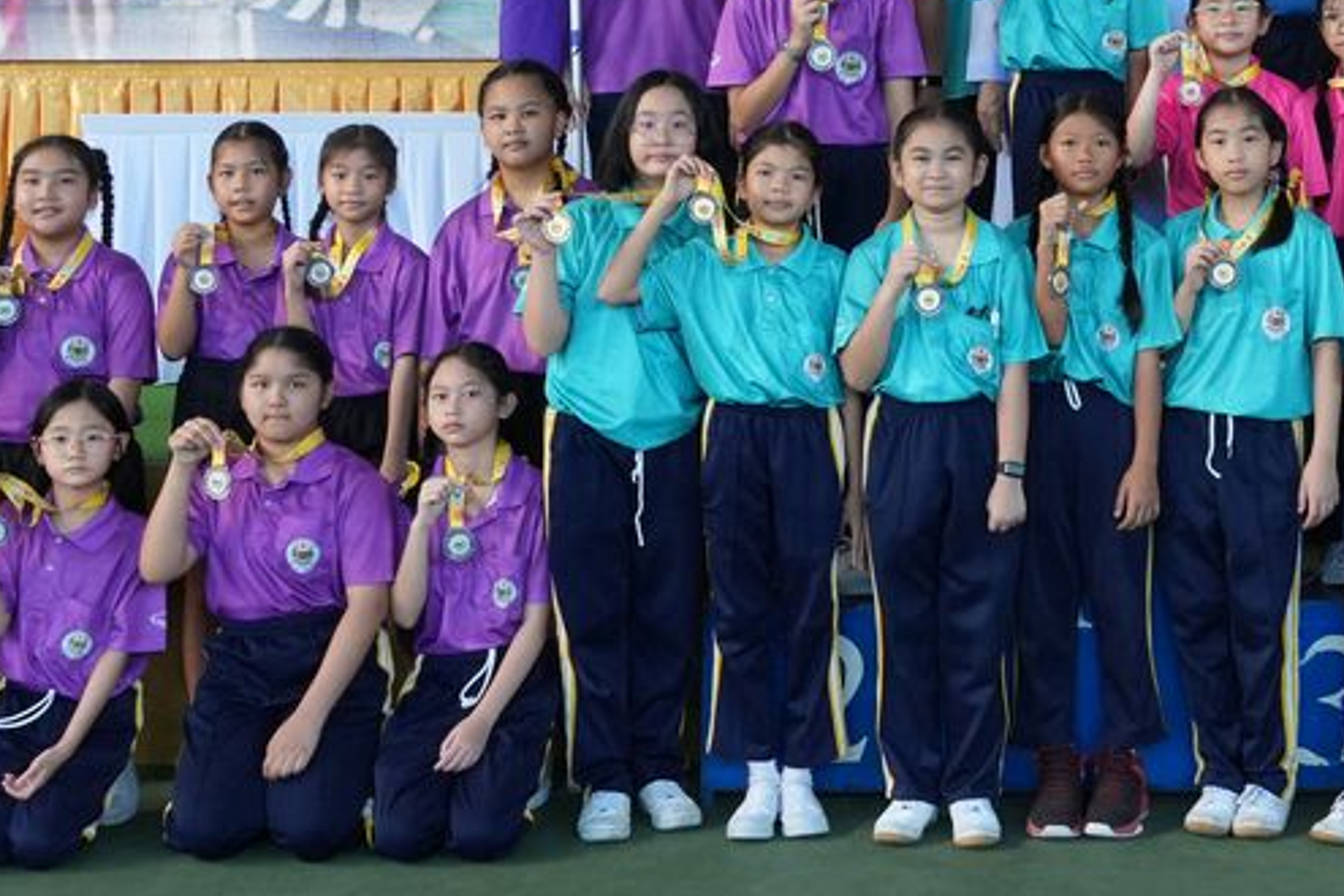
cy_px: 24
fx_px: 2800
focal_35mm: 75
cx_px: 1120
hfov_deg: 26.4
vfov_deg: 17.8
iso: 1600
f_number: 7.1
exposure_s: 1/125
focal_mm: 22
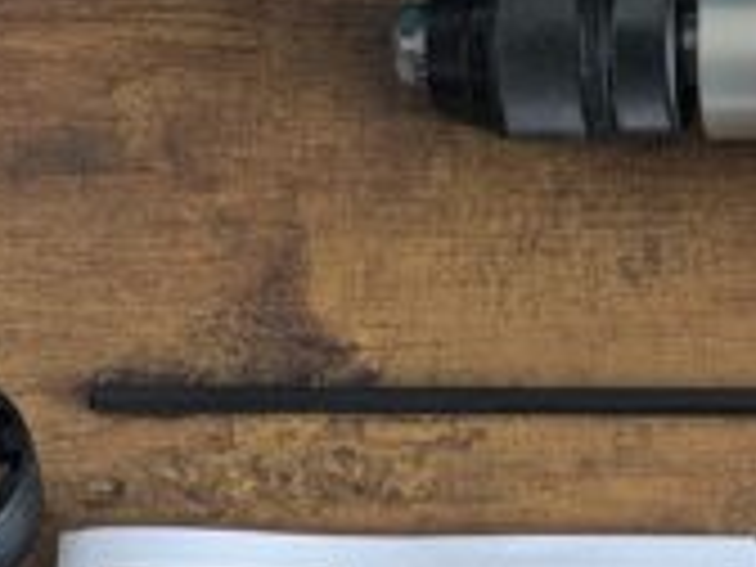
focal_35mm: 152
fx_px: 3320
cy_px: 124
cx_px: 904
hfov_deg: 12.7
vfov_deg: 9.7
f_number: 1.89
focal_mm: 5.43
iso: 112
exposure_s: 1/25
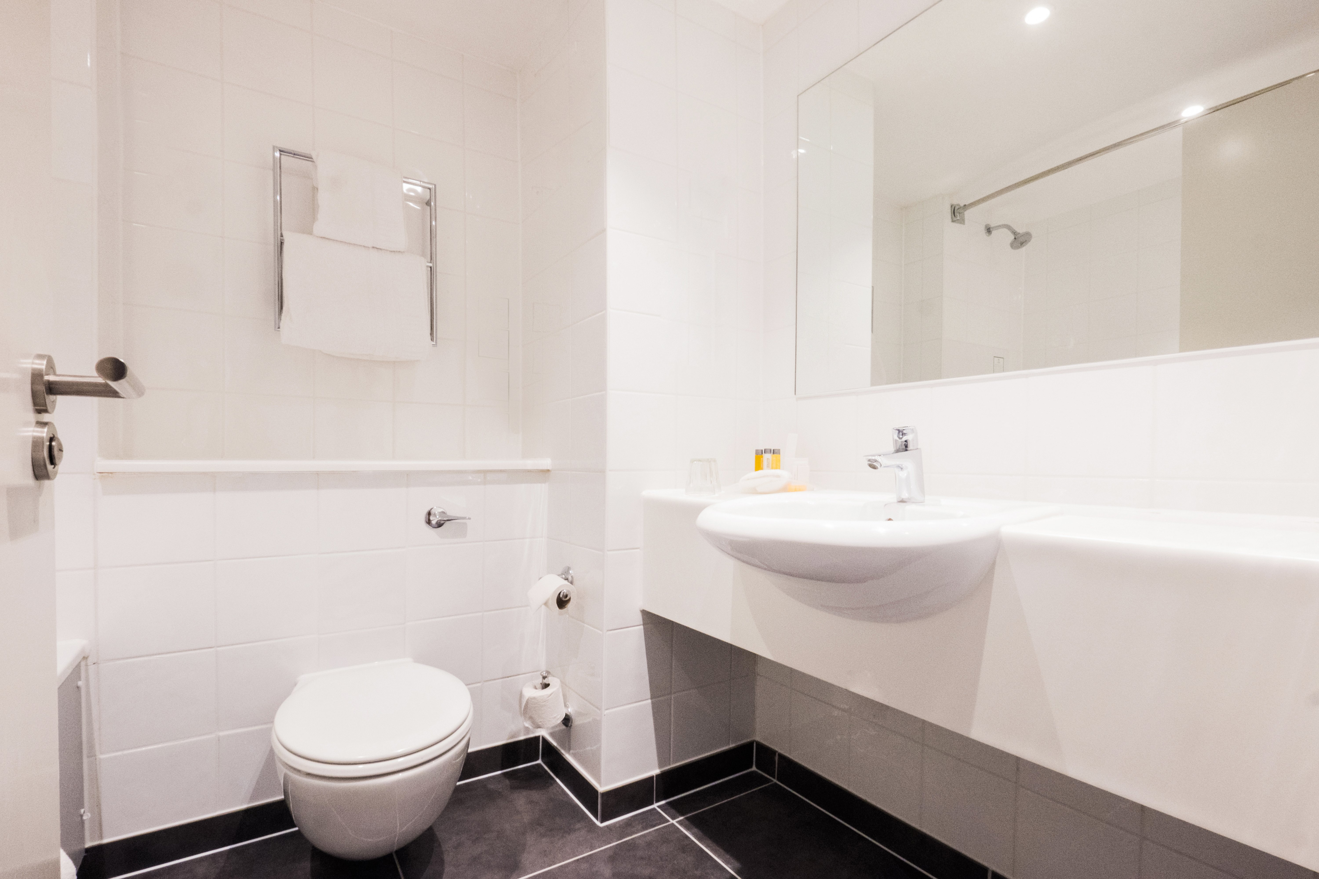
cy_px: 440
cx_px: 660
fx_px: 550
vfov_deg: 77.3
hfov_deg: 100.4
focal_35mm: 15
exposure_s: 1/15
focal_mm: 10
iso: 4000
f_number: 14
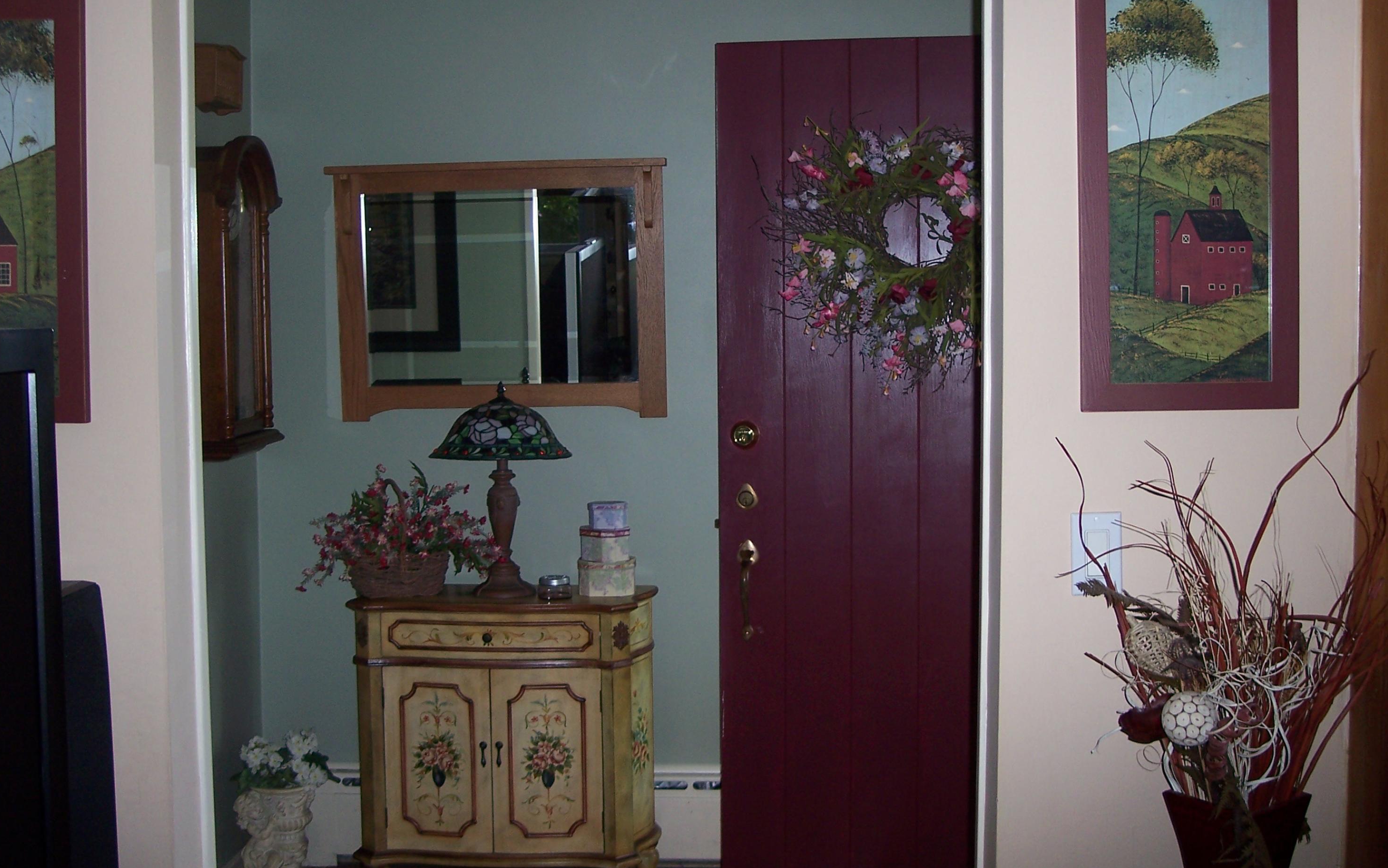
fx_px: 1589
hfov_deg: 47.2
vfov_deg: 30.5
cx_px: 684
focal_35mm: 42
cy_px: 408
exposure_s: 1/60
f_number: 2.8
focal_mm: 8
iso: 100
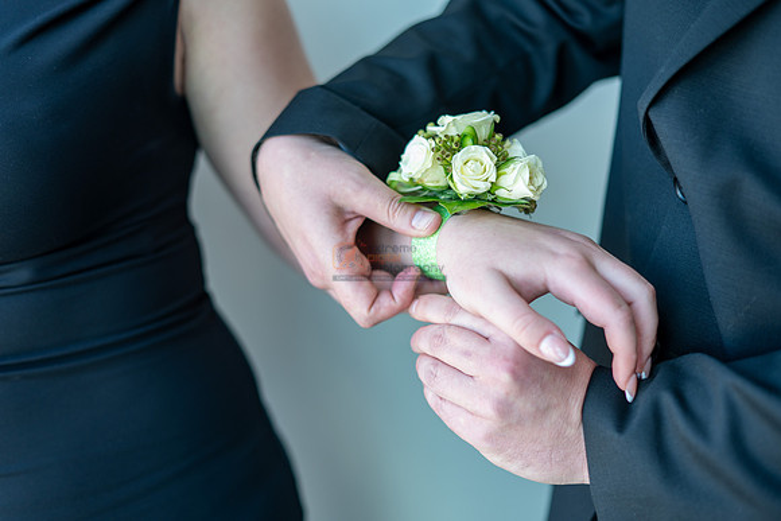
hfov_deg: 39.6
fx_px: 1085
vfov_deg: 27.0
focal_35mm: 50
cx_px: 390
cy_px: 260
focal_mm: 50
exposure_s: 1/125
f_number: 2.2
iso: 160
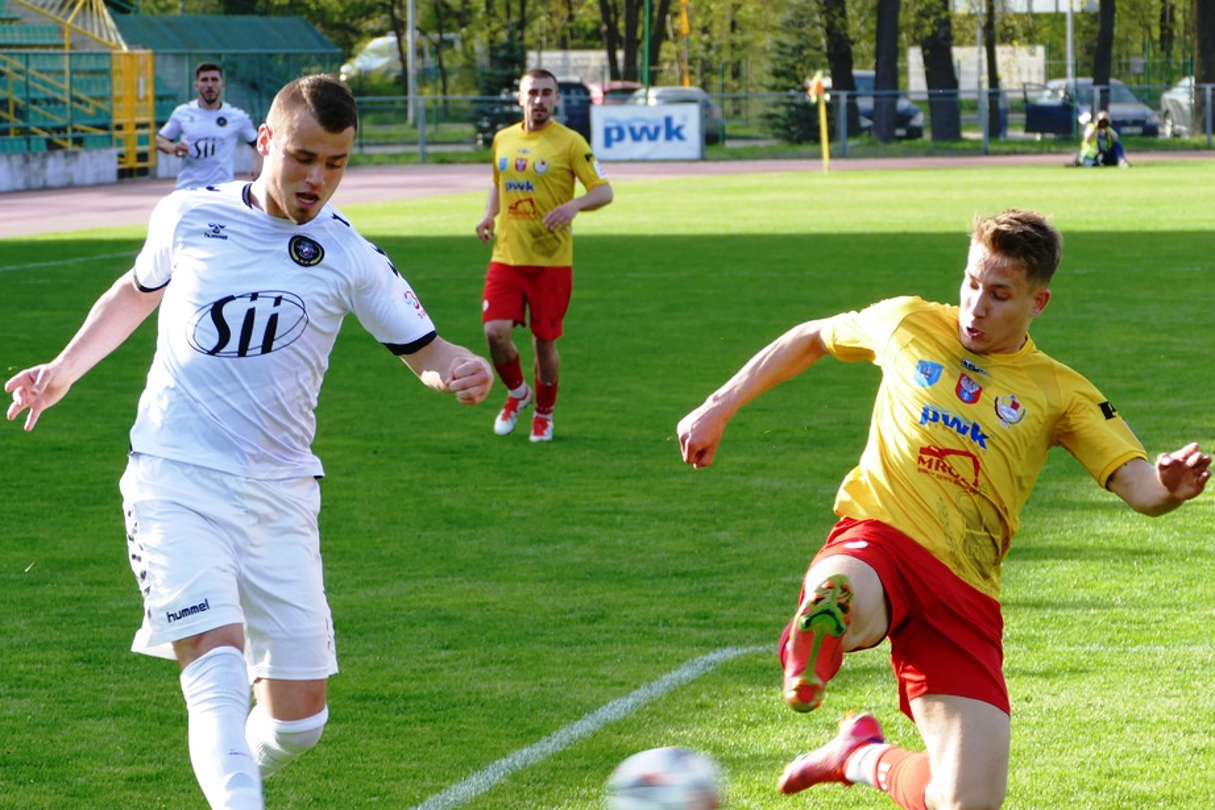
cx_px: 680
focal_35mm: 212
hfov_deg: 9.7
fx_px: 7156
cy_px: 419
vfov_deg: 6.5
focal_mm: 61.93
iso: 200
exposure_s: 1/500
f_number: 4
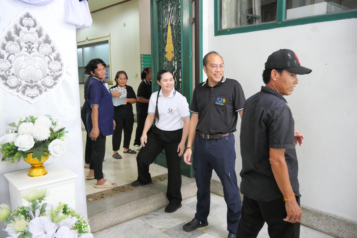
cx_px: 178
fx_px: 308
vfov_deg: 42.4
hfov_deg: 60.3
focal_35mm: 31
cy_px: 119
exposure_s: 1/60
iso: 3200
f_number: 3.7
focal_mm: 15
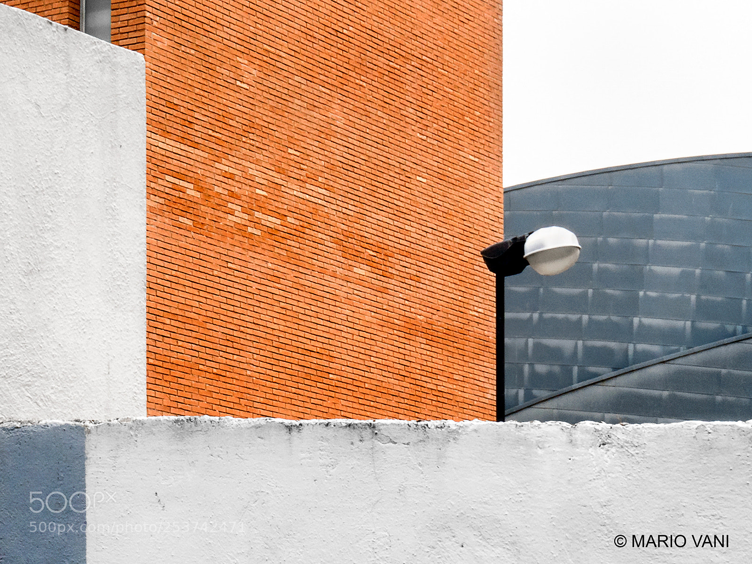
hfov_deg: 54.0
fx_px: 739
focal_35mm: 34
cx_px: 376
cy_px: 282
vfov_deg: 41.8
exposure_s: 1/25
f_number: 16
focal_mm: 17
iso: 200
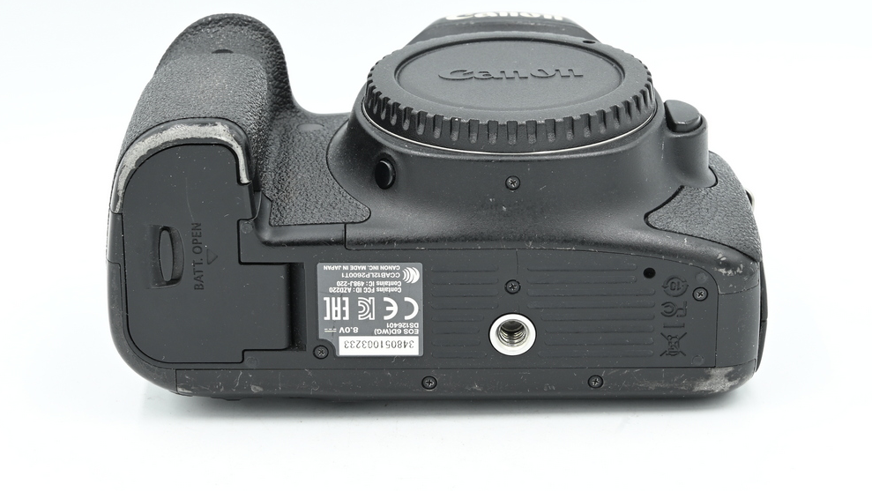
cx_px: 435
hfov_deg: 19.8
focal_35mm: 108
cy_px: 198
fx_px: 2498
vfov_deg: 11.2
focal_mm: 68
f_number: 14
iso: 200
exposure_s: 1/15
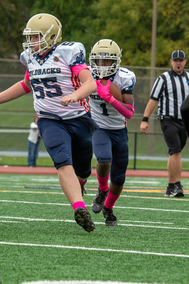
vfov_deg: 5.1
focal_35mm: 406
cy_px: 142
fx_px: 3198
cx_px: 68
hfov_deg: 3.4
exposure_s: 1/1000
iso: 1600
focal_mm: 160
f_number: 5.6
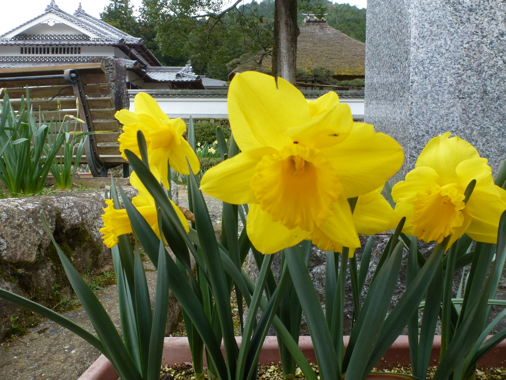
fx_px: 351
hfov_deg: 71.6
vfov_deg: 56.8
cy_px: 190
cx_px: 253
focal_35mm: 24
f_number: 4
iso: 100
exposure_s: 1/125
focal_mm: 4.3
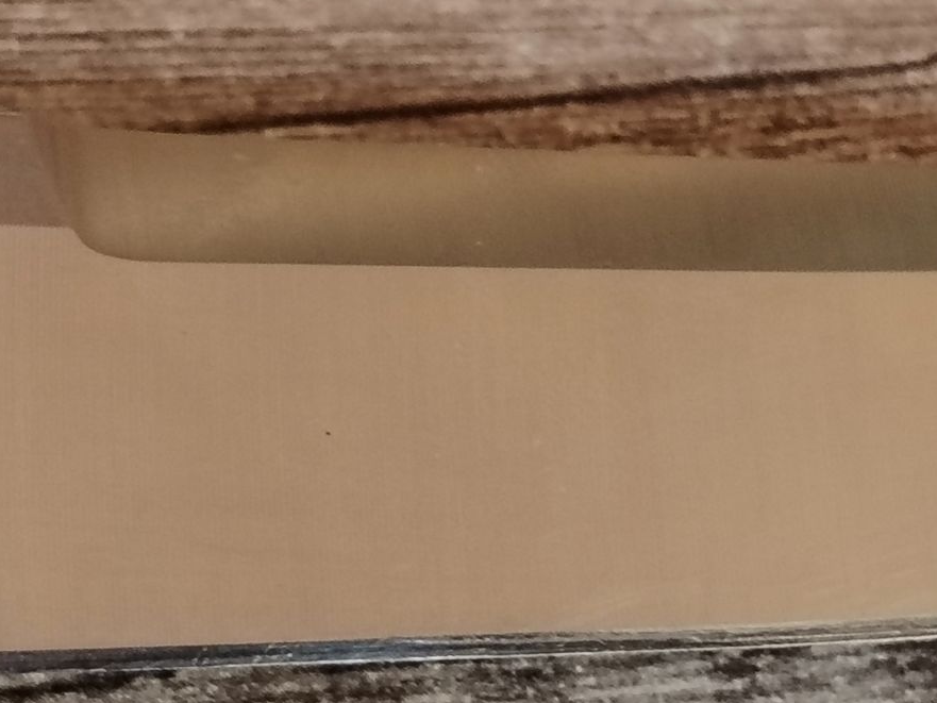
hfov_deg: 15.6
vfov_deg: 11.8
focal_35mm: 126
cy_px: 373
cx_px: 492
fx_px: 3411
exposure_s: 1/20
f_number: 1.75
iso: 2244
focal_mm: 5.25
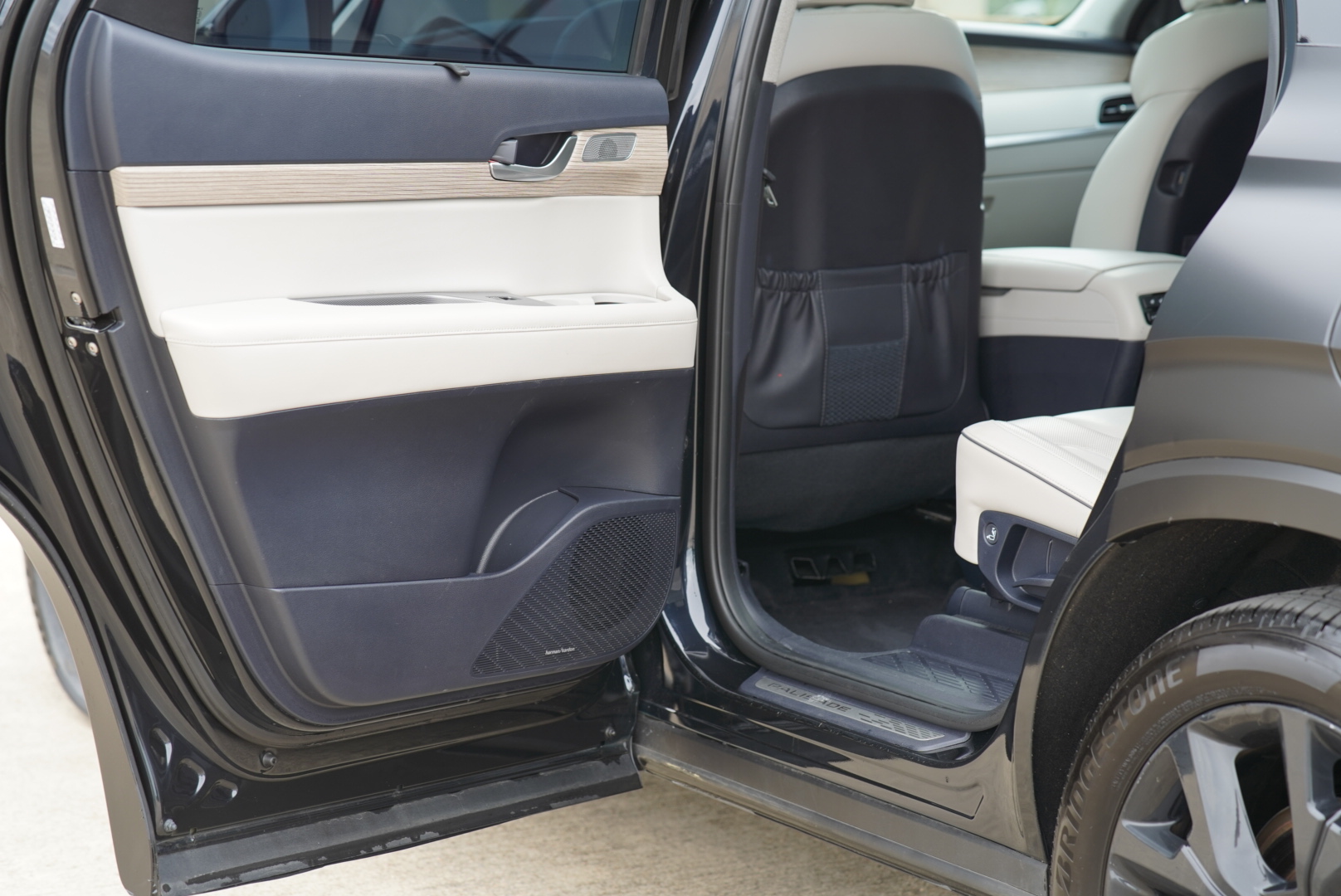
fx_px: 3168
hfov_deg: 23.9
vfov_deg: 16.1
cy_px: 448
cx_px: 670
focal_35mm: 85
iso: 200
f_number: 4
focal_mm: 85
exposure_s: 1/100
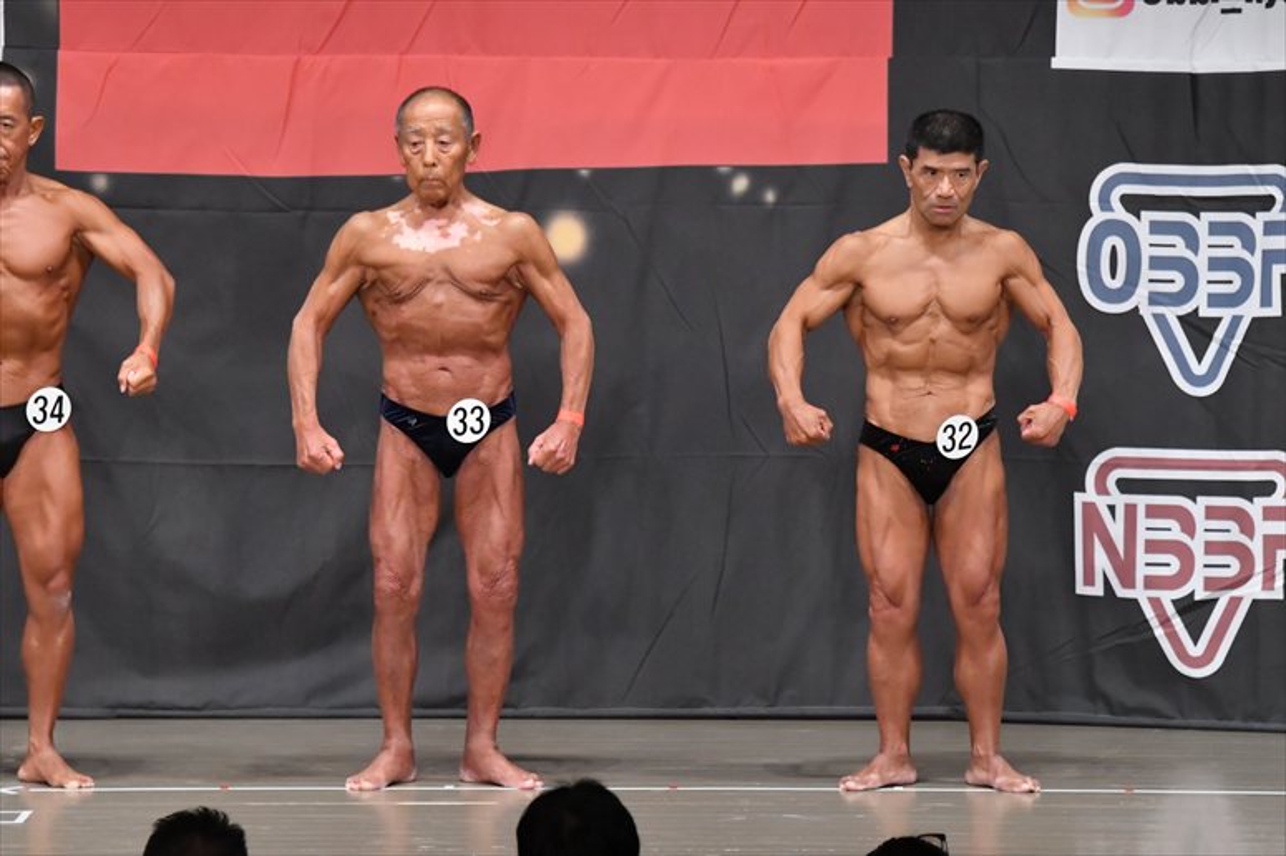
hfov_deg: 9.2
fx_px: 8034
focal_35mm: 225
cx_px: 643
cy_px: 428
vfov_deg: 6.1
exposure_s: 1/400
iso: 6400
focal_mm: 150
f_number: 5.6
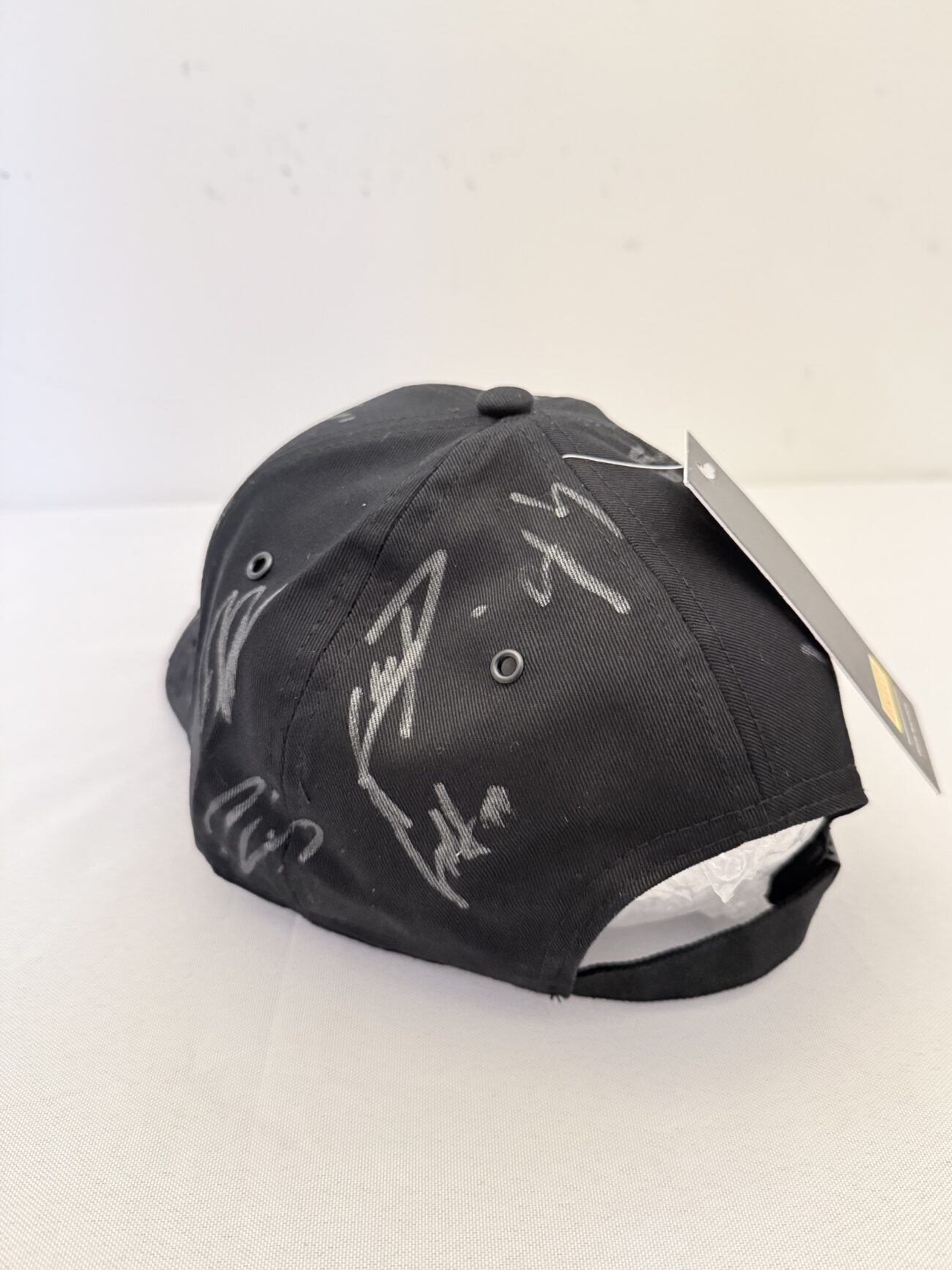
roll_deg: -0.1
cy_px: 640
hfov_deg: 54.9
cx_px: 495
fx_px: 917
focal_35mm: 25
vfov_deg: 69.4
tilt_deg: -27.5
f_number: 1.78
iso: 800
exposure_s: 1/50
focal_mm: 6.76
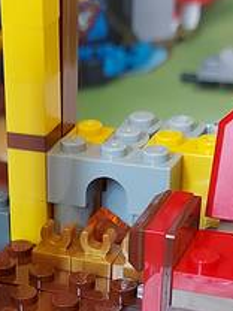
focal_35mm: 104
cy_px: 373
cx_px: 7
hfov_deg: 14.0
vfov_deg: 18.0
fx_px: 933
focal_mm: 5.23
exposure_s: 1/50
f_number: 1.8
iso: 200
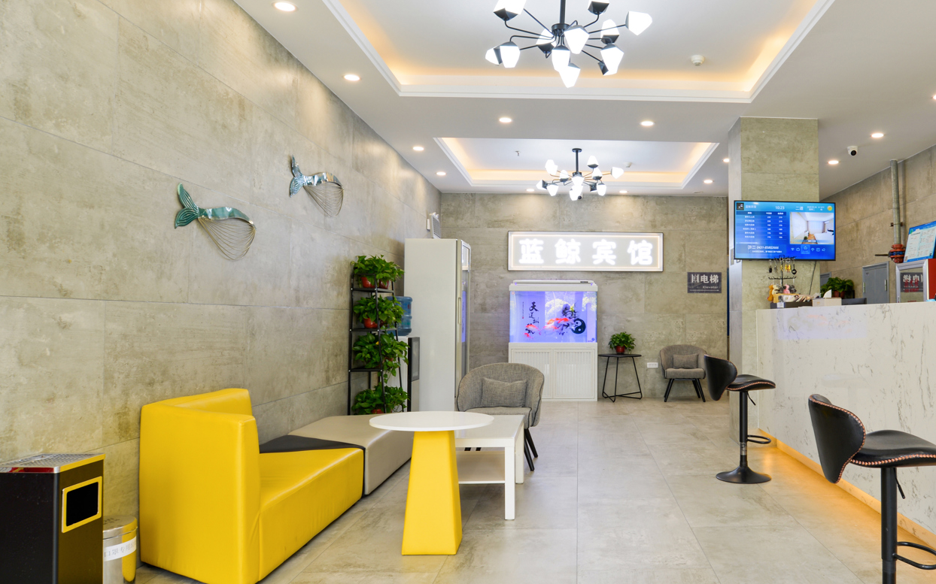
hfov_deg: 68.6
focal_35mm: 26
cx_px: 620
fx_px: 663
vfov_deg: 47.6
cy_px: 288
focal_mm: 18
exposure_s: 1/10
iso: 100
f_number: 8
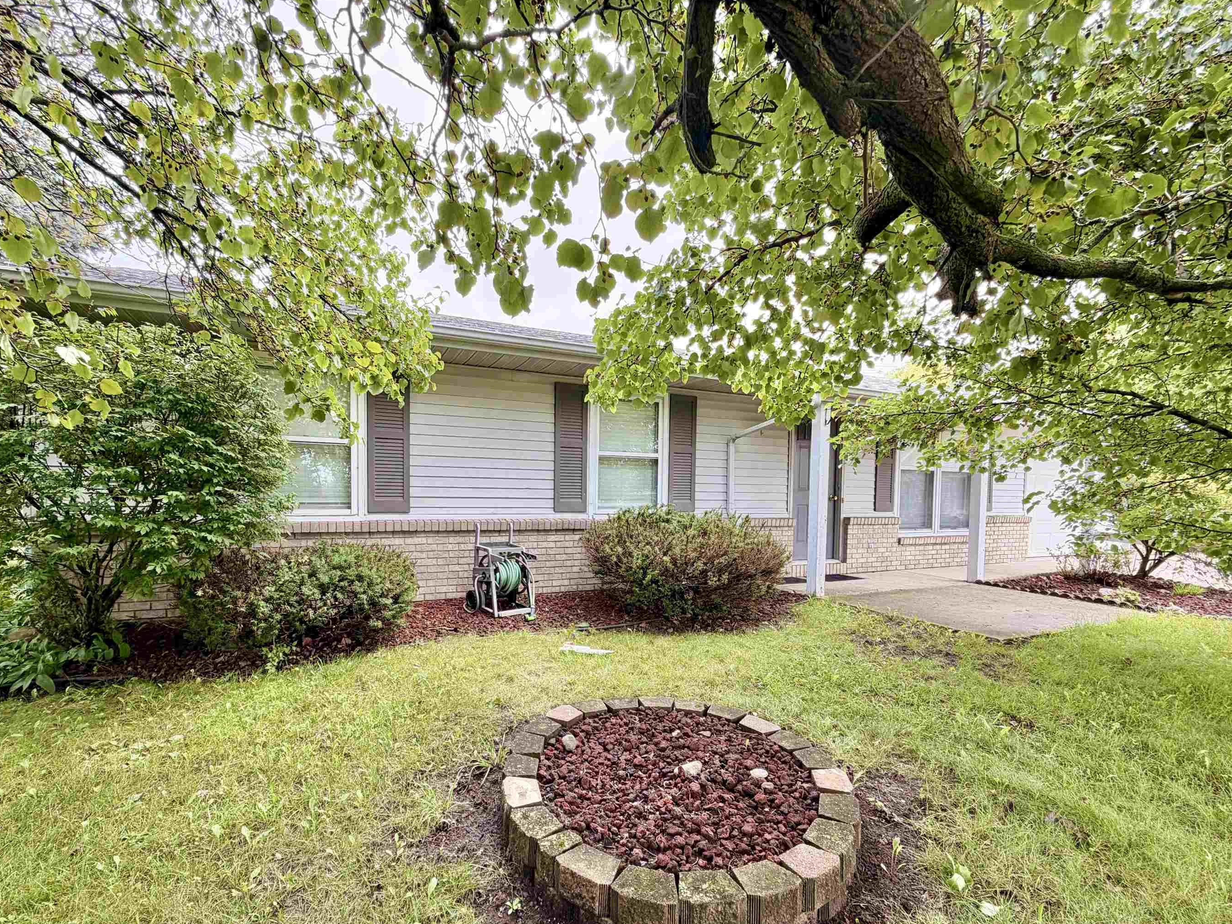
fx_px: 569
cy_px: 525
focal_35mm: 16
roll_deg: -0.7
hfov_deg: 94.4
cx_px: 589
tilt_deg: -3.3
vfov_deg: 77.7
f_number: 2.2
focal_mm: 2.22
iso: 50
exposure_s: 1/227
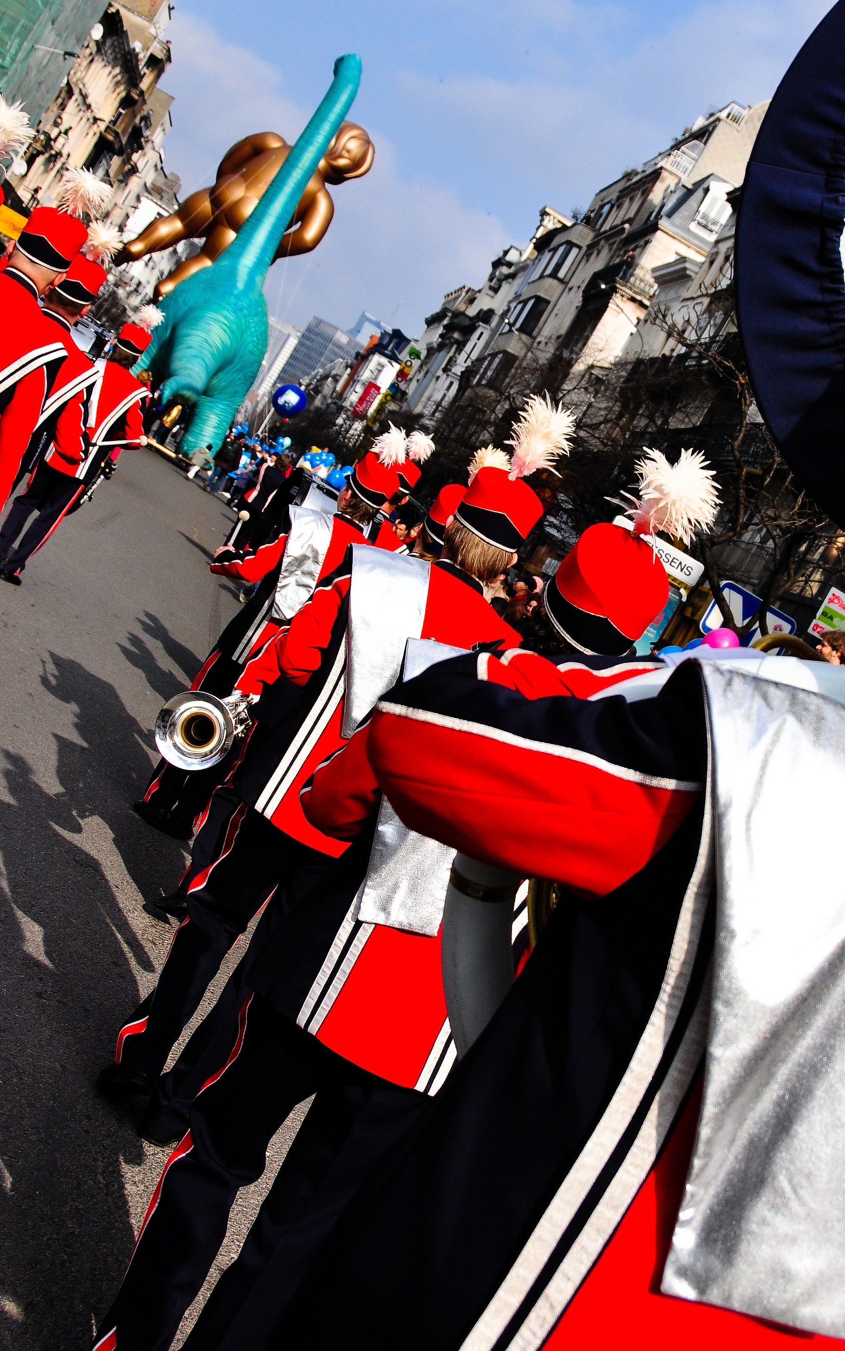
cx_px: 580
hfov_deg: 22.3
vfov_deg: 35.0
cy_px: 566
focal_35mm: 58
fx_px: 2137
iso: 160
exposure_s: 1/2000
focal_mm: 26
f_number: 5
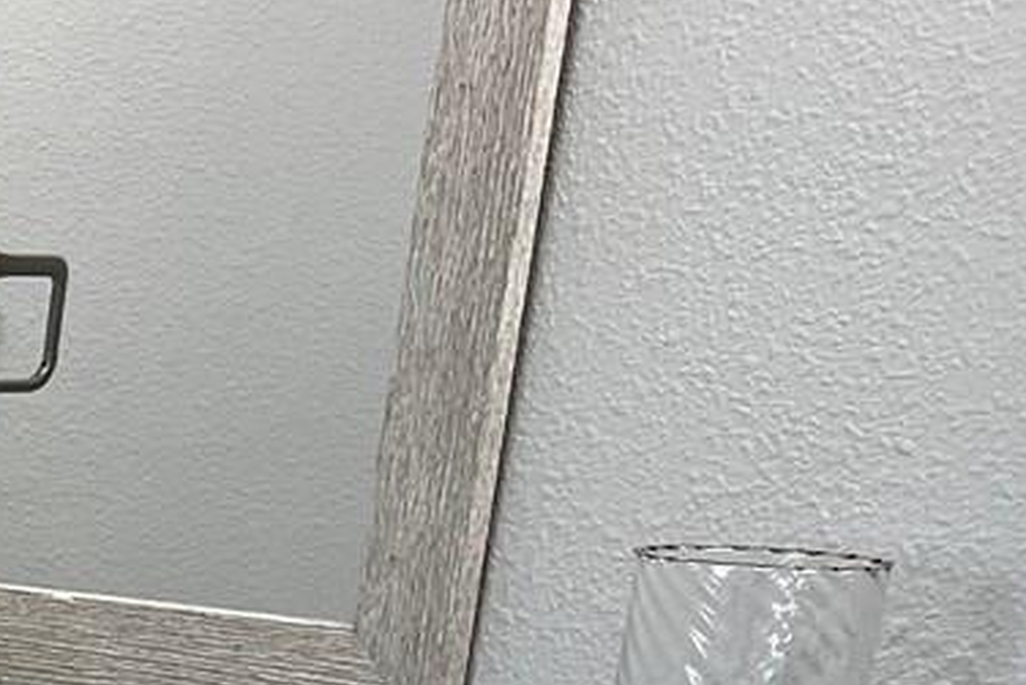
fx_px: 3279
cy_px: 1332
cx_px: -1127
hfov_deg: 14.3
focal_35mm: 115
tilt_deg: -19.2
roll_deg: -0.7
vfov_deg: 10.9
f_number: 1.5
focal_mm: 5.7
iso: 64
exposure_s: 1/120
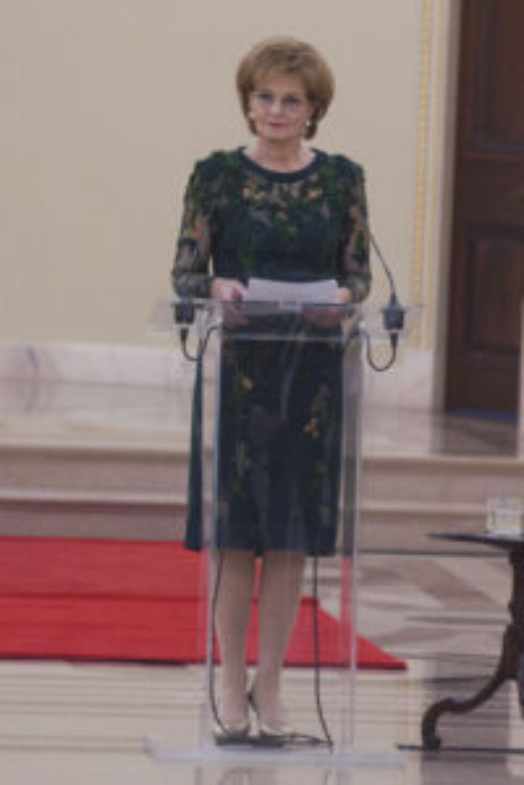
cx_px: 262
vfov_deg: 12.1
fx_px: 3711
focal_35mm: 170
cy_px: 392
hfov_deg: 8.1
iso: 2500
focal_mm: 170
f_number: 4.5
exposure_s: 1/125
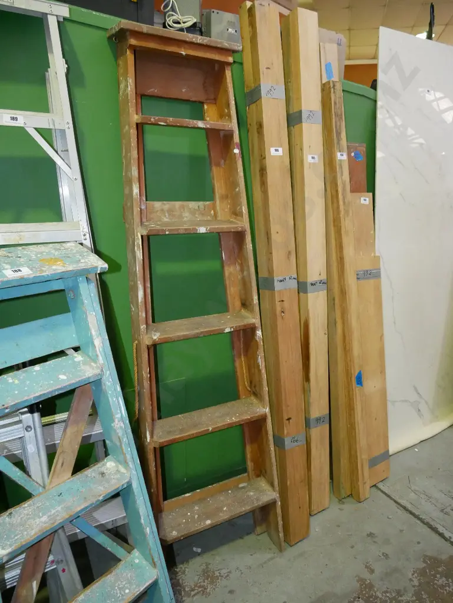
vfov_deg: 67.3
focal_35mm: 26
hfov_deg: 53.1
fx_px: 453
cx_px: 226
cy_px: 302
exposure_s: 1/100
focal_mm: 13
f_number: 5.6
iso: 3200
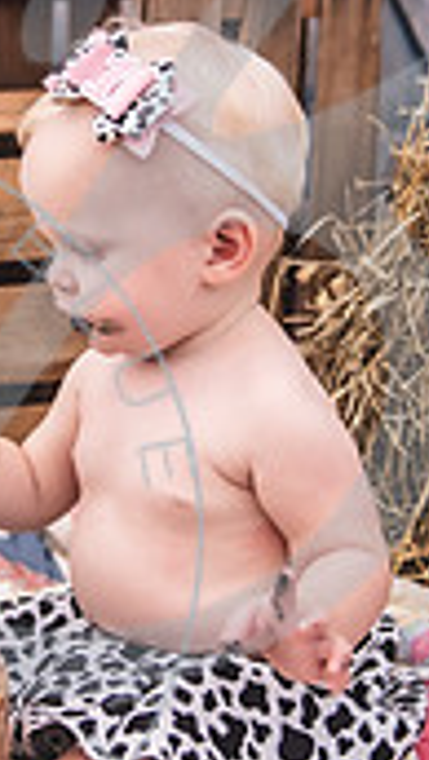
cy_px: 199
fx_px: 1877
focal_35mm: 93
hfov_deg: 12.9
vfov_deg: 22.7
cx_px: -9
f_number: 2.8
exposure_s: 1/400
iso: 100
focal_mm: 34
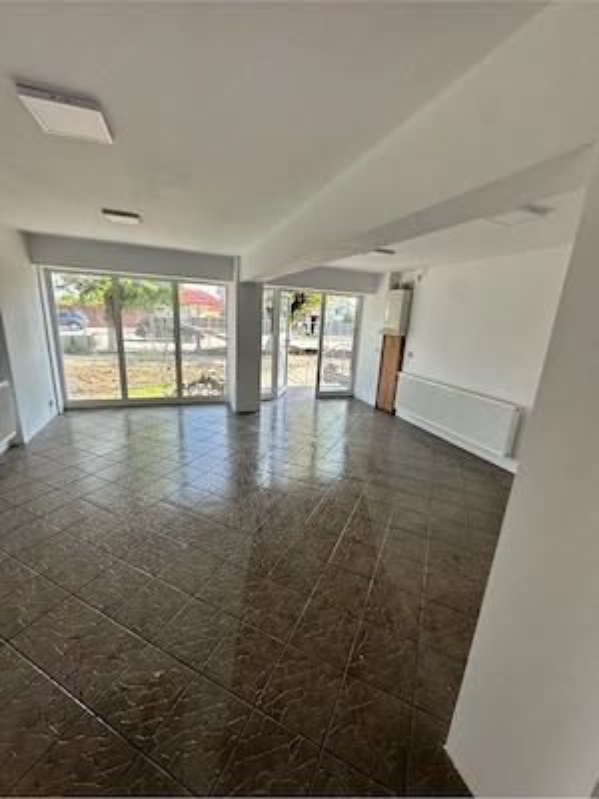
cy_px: 400
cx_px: 300
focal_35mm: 14
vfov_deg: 102.1
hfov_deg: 85.7
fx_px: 323
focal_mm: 2.22
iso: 40
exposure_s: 1/212
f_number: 2.2
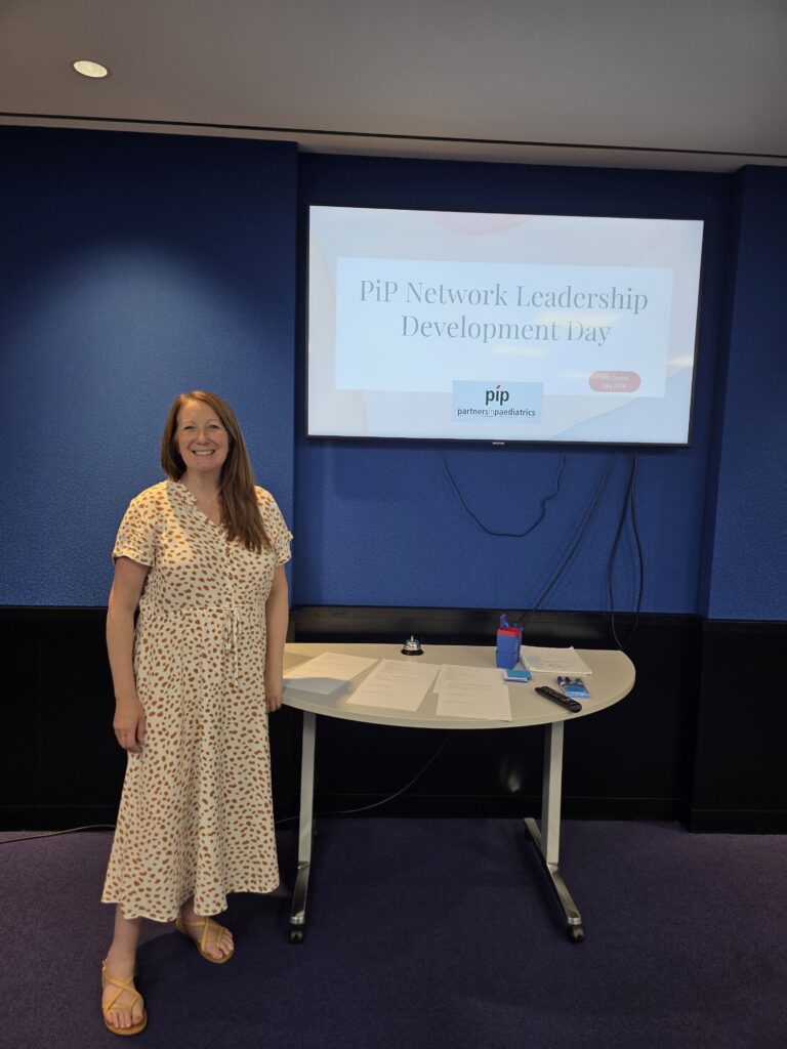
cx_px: 394
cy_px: 524
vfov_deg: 73.9
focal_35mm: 23
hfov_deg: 58.9
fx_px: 697
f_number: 1.7
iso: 100
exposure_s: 1/120
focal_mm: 6.3
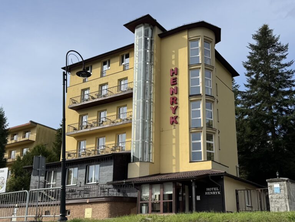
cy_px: 111
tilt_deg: +15.8
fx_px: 205
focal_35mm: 24
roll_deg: +0.1
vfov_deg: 56.8
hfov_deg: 71.6
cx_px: 148
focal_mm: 6.76
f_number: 1.78
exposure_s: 1/4608
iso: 80
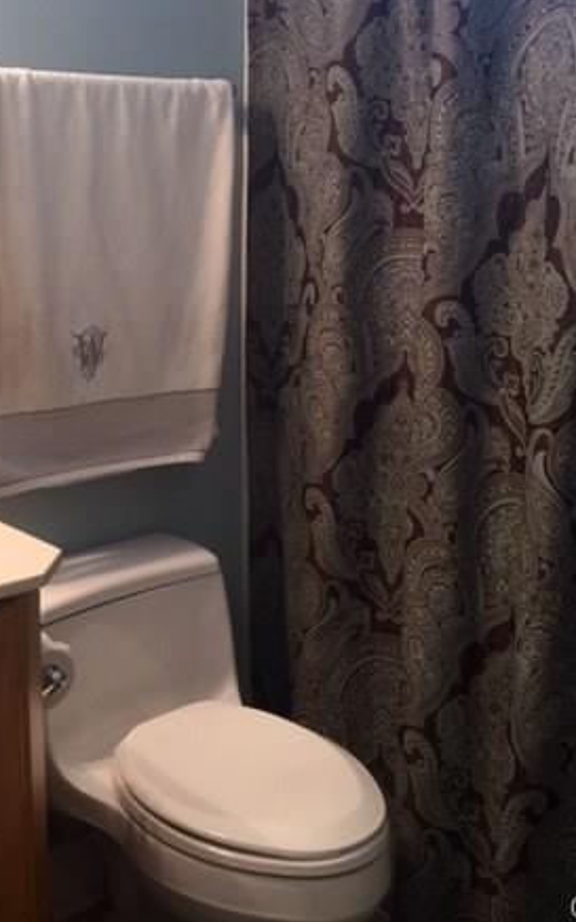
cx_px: 137
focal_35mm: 45
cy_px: 422
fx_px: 1131
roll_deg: -0.1
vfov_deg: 44.3
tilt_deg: -12.1
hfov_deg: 28.1
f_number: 2.2
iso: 50
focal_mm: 4.15
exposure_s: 1/15
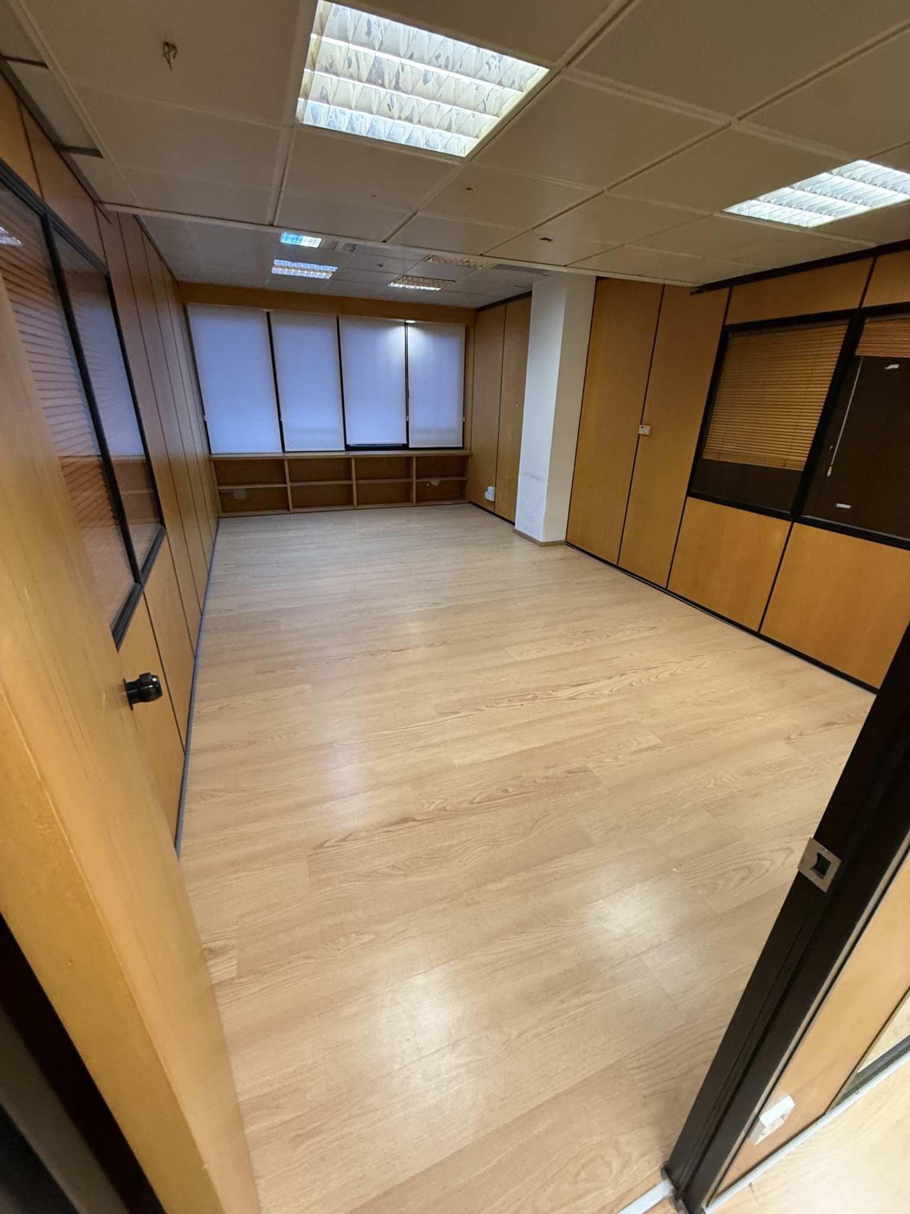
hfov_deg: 85.7
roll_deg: -2.2
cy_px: 607
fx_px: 491
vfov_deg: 102.1
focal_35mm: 14
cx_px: 455
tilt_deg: -23.7
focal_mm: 2.22
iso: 320
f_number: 2.2
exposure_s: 1/50
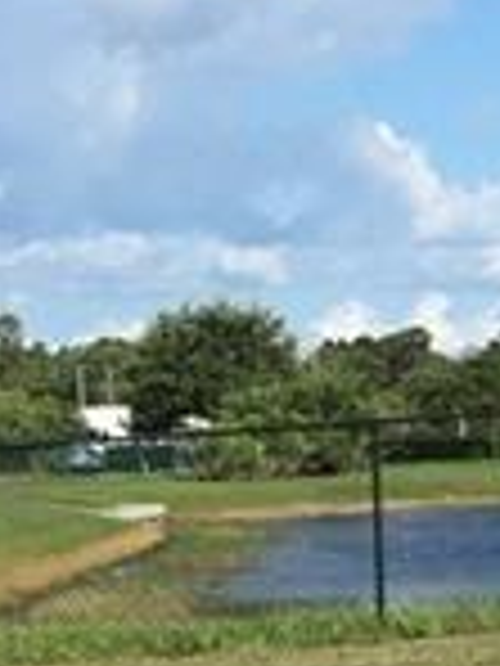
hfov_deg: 8.9
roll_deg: +1.5
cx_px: 1203
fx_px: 2889
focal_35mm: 150
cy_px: 590
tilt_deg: -0.6
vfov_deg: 13.1
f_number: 2.2
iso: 25
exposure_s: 1/1672
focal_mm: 4.15
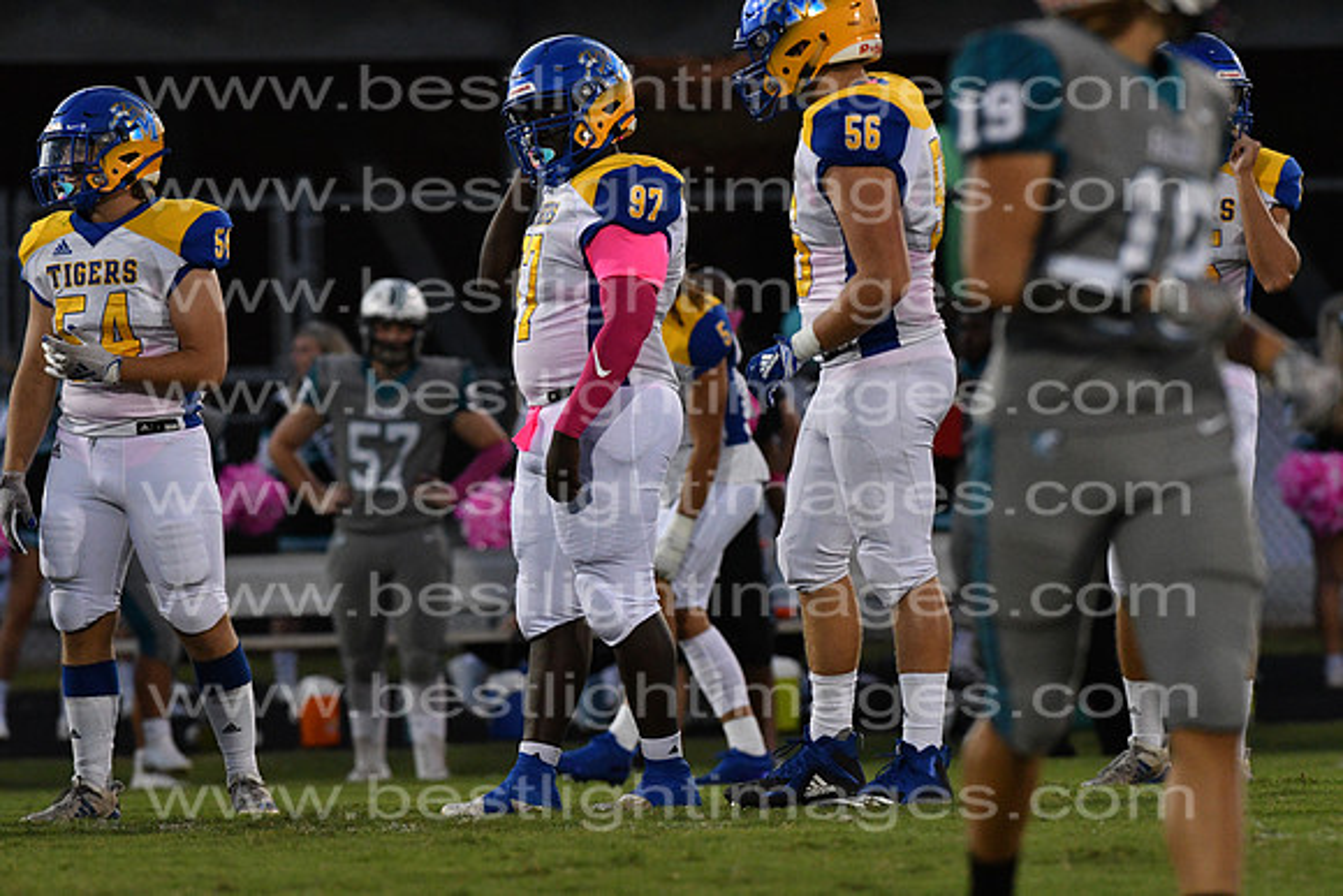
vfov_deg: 3.1
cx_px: 672
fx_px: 16791
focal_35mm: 450
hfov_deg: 4.6
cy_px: 448
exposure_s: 1/1000
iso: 4000
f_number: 5.6
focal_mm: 300
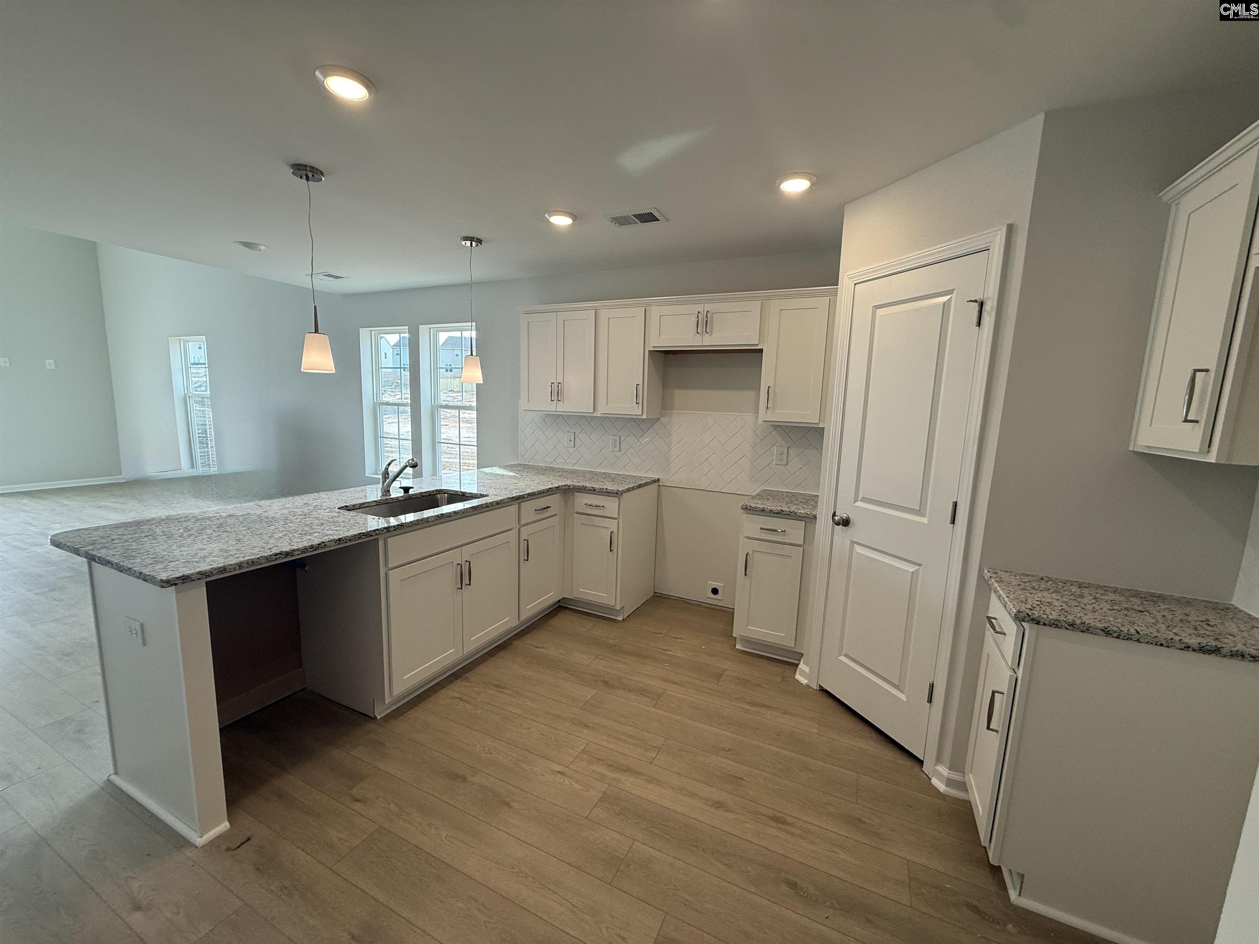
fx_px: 509
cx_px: 630
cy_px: 472
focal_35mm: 14
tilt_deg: -7.4
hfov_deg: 102.1
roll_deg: -2.5
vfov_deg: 85.7
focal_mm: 2.22
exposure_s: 1/120
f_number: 2.2
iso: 64
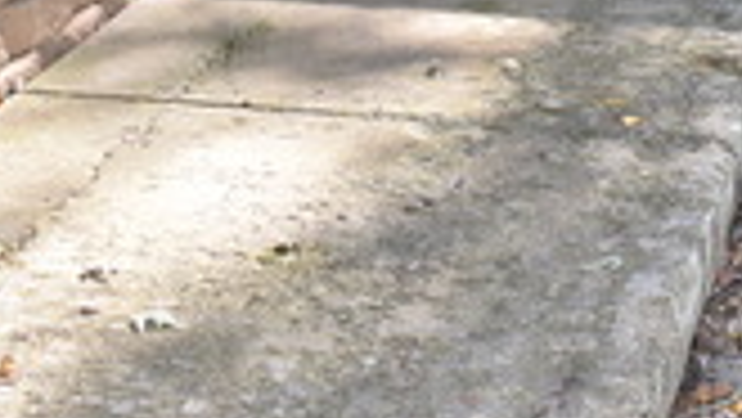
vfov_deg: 10.1
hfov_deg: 18.8
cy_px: -470
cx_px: 769
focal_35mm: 110
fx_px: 2165
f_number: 5.6
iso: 250
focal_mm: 18
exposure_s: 1/125
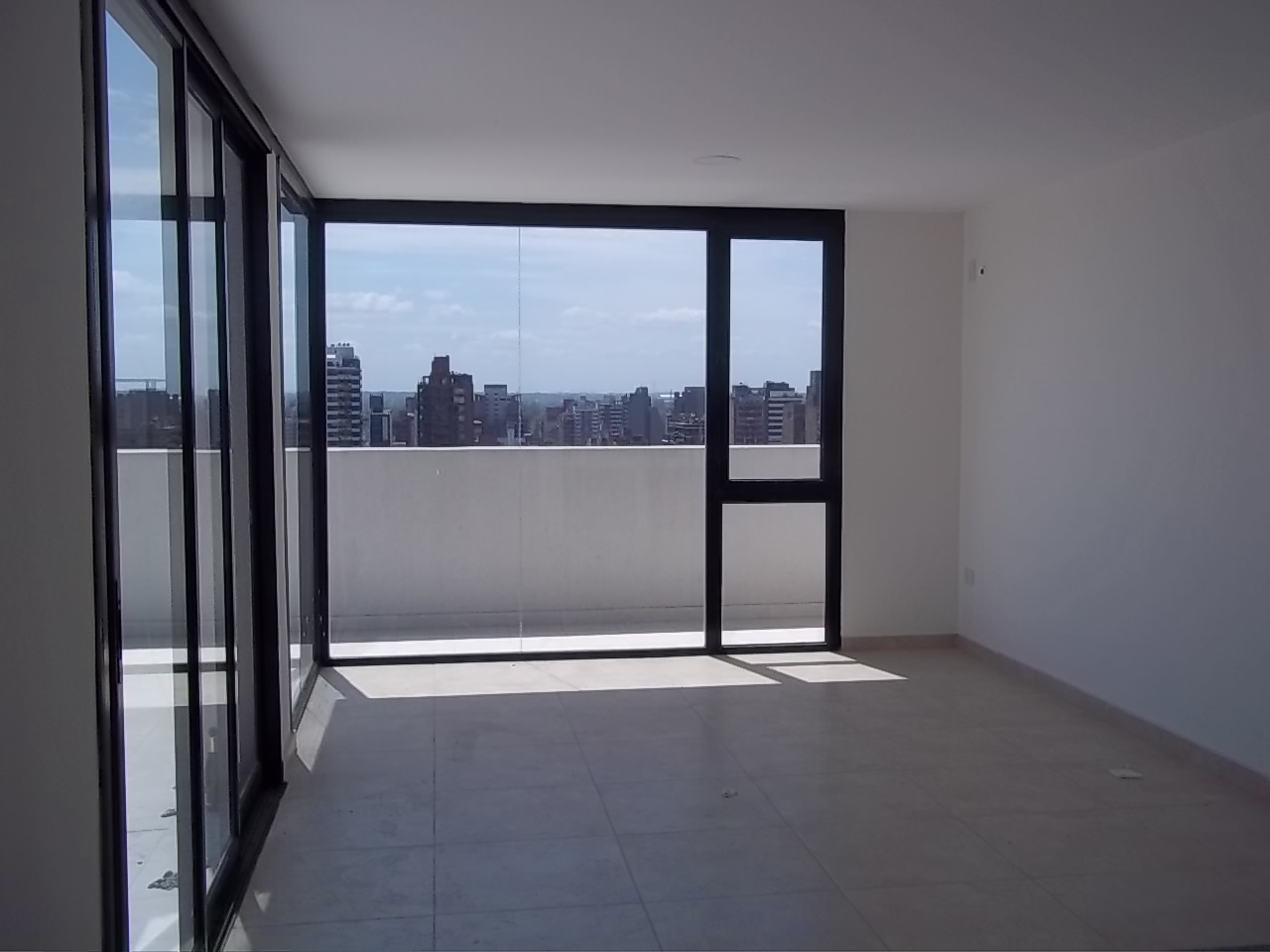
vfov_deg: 39.7
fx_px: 1321
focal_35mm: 36
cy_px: 476
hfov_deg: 51.4
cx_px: 635
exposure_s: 1/320
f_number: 8
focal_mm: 6.5
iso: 80
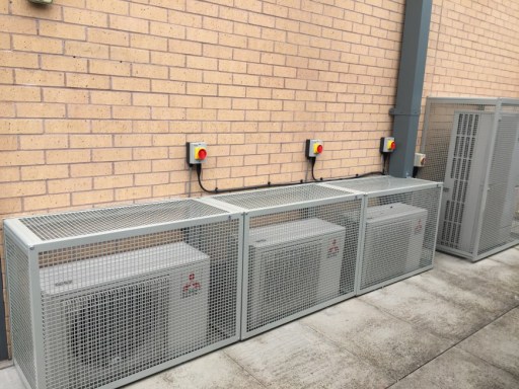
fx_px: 435
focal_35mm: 29
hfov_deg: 61.7
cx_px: 260
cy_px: 194
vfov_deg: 48.2
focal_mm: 4.15
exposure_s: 1/581
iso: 32
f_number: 2.2
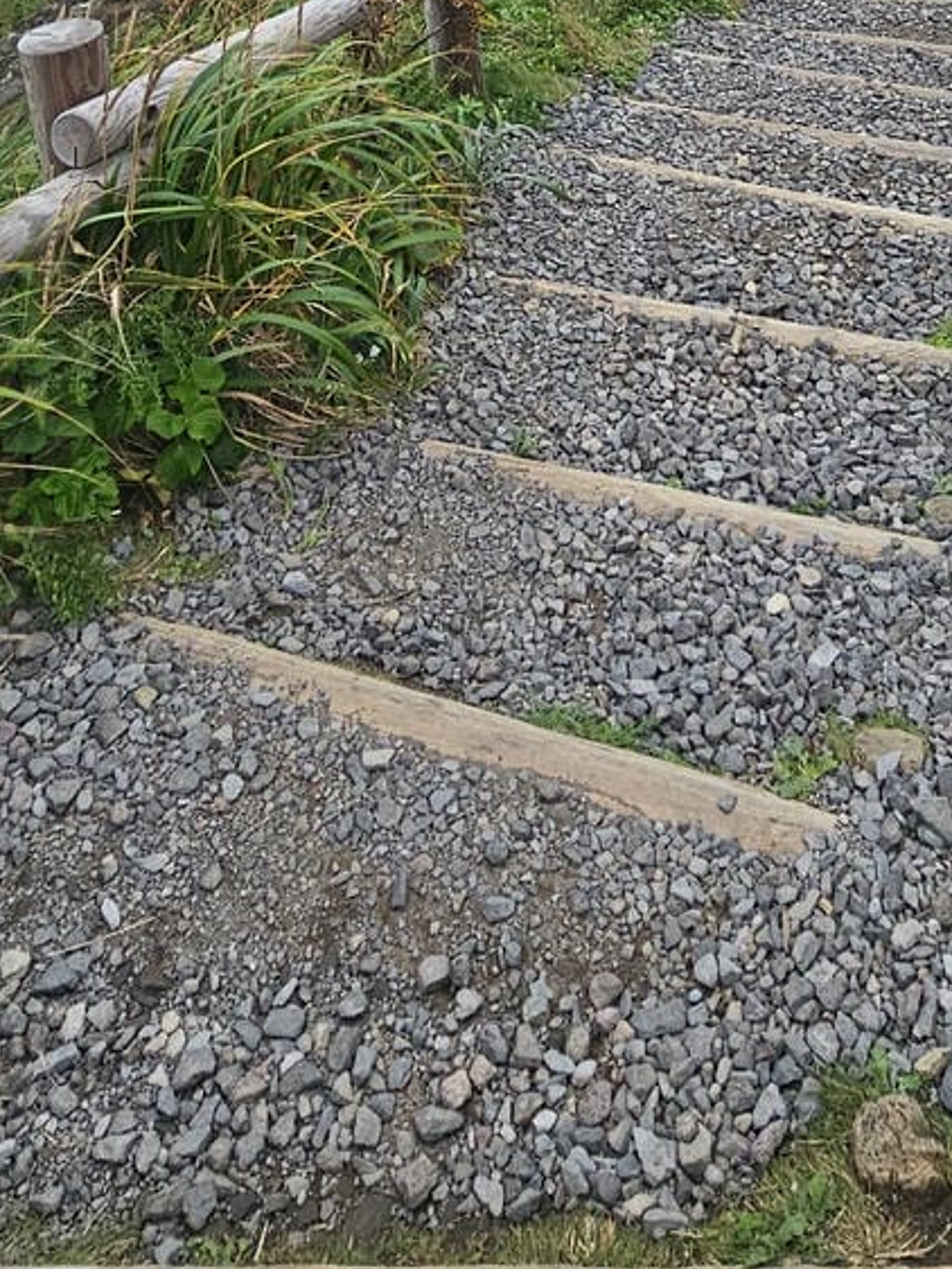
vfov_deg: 36.2
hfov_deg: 38.0
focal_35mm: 37
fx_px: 1356
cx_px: 684
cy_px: -323
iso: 50
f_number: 2.2
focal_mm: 2.2
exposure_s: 1/2531
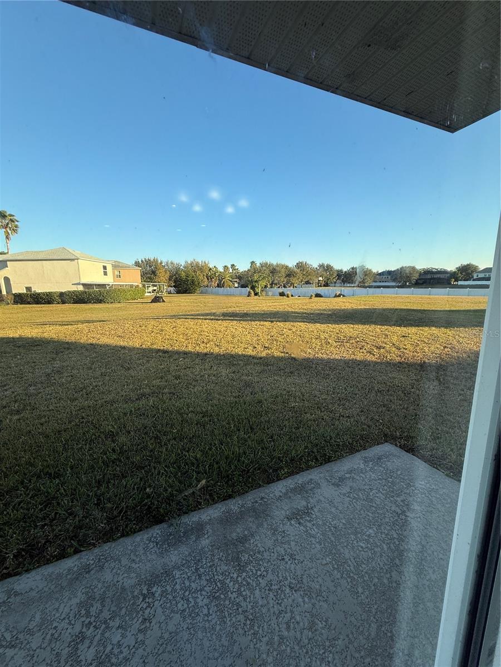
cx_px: 250
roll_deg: -0.6
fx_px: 270
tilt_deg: -10.3
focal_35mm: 14
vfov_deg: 102.1
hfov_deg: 85.7
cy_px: 334
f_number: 2.2
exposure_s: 1/717
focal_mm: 2.22
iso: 50
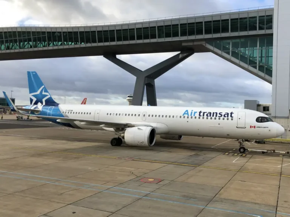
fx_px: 235
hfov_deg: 63.4
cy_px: 108
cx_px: 145
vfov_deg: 49.7
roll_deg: +1.2
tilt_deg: +1.5
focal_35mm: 28
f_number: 1.8
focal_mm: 4
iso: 20
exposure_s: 1/1043
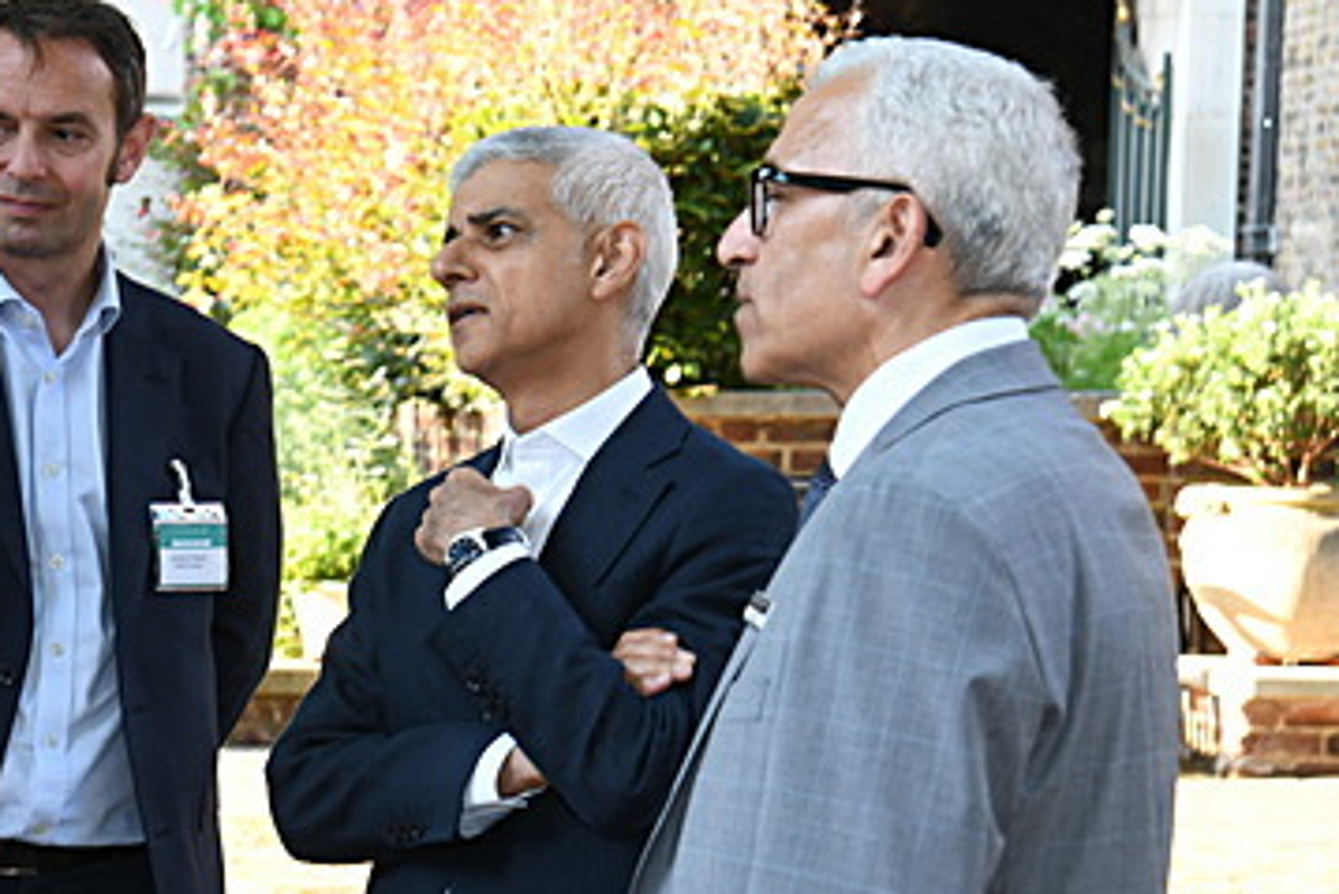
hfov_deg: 15.1
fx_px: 4986
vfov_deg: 10.2
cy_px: 593
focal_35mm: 134
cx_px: 71
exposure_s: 1/60
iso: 400
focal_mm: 60
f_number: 6.3
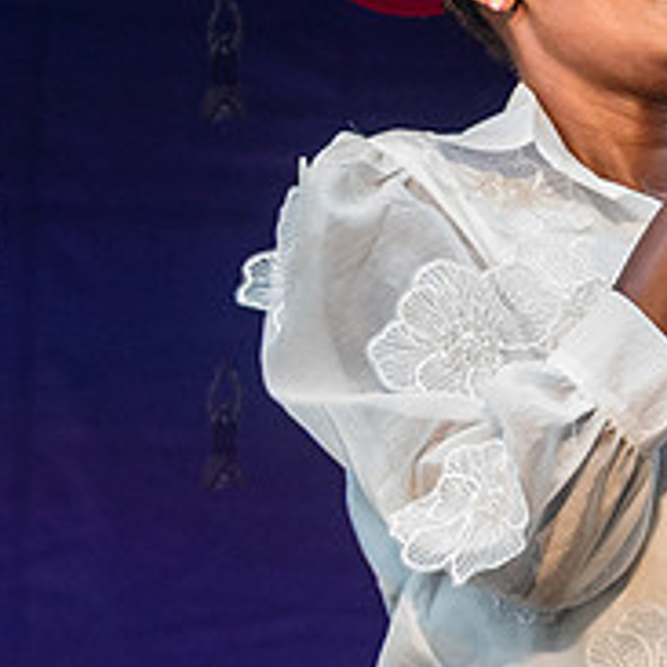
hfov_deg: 7.6
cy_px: 126
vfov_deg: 7.7
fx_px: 4970
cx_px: 803
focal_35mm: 228
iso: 2500
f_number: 4
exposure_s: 1/800
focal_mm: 70
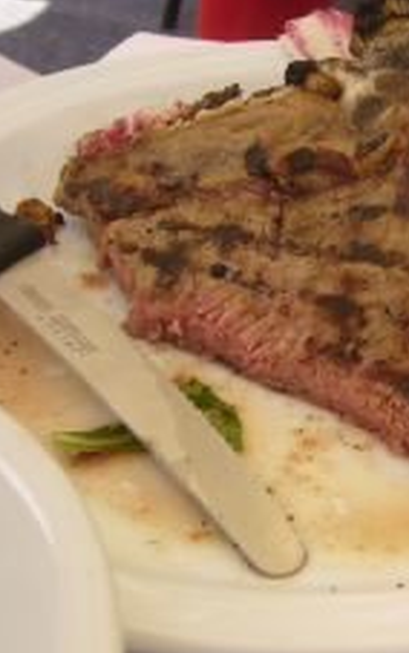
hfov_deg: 15.1
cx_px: 455
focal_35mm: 84
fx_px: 1497
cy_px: 331
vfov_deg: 24.6
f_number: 3.2
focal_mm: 7.5
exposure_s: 1/250
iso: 80
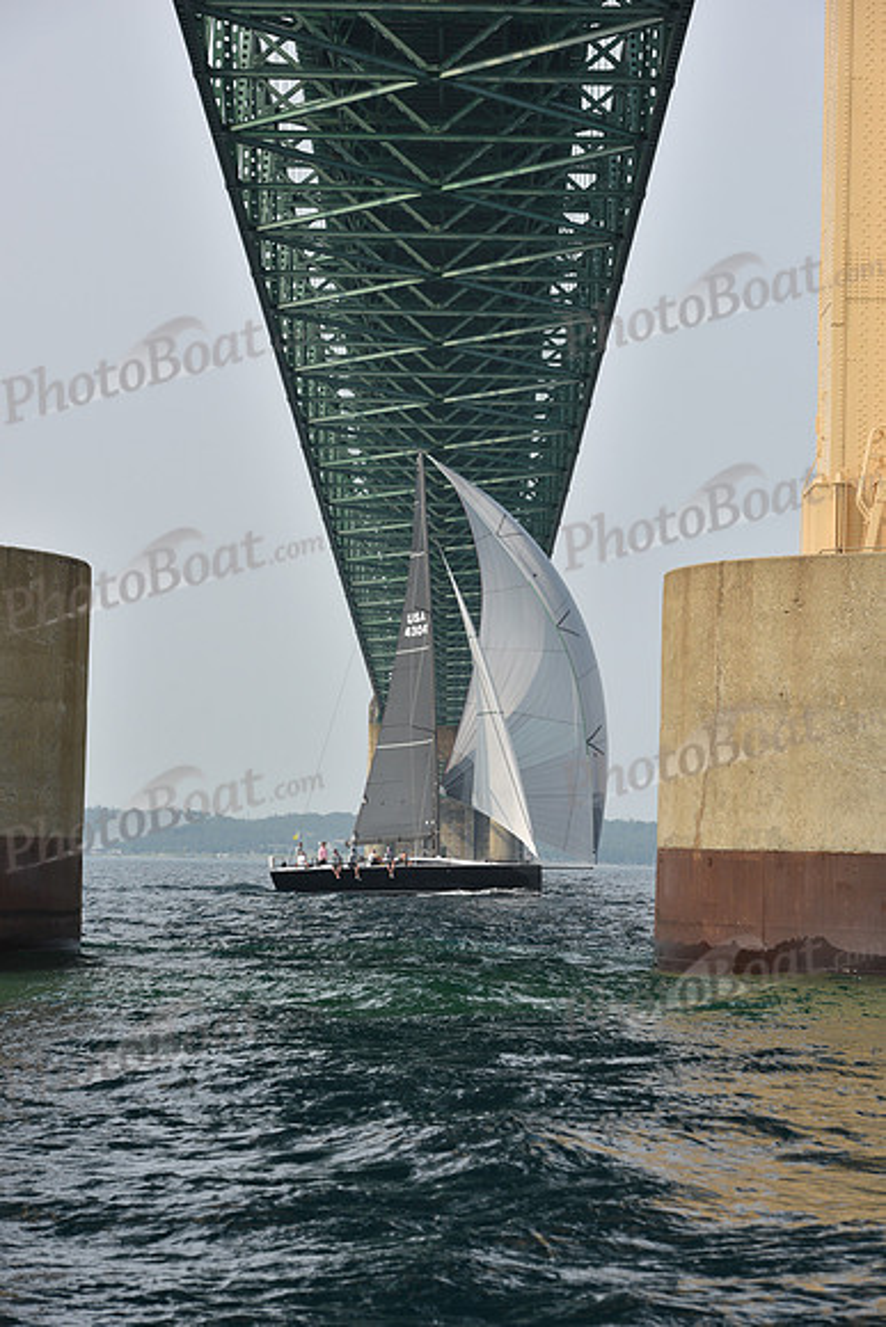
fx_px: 3615
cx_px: 443
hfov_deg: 14.0
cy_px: 664
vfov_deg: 20.8
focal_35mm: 98
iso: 250
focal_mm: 98
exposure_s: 1/1250
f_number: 6.3
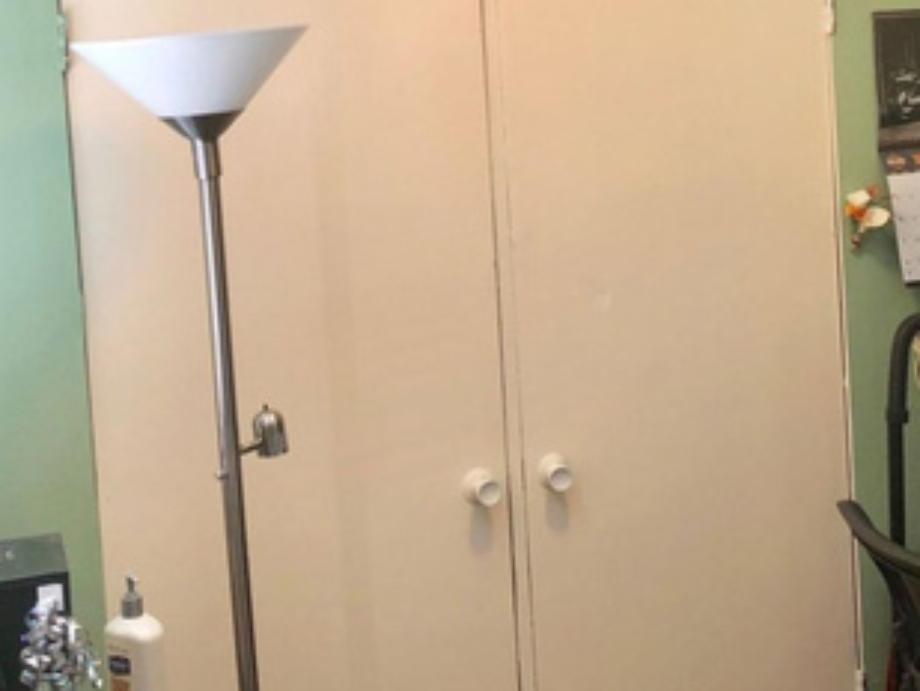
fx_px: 1542
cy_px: 176
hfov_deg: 33.0
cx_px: 592
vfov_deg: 25.0
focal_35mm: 58
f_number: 1.8
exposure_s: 1/24
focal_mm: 3.99
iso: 32
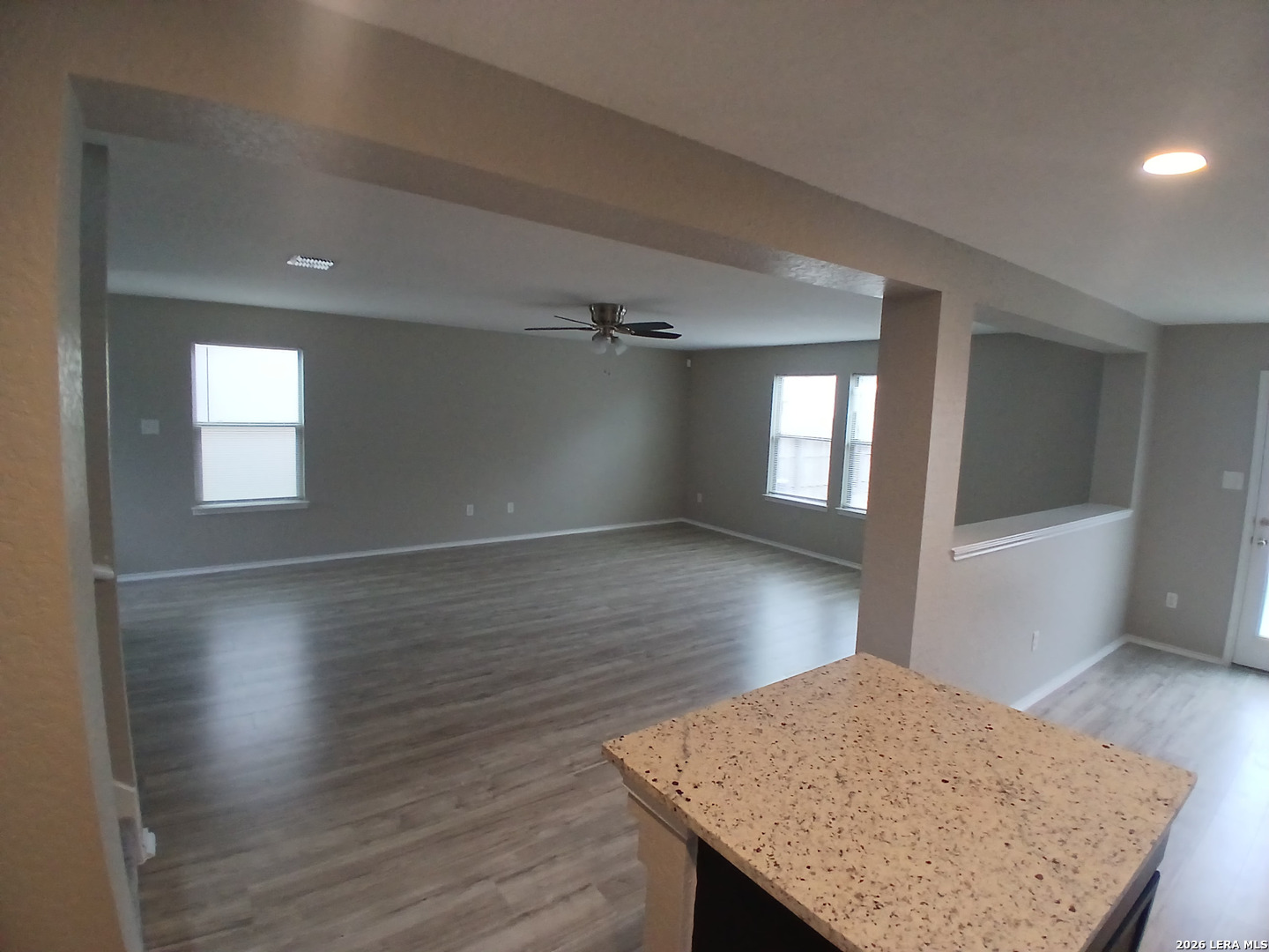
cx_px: 634
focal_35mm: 17
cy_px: 476
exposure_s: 1/40
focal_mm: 1.4
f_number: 2.2
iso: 100
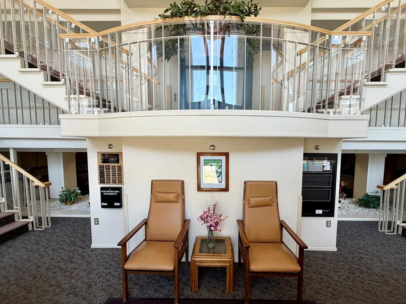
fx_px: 176
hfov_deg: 98.1
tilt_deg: -3.1
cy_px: 158
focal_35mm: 15
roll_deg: -0.3
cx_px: 215
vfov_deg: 81.7
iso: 50
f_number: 2.2
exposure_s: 1/121
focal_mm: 2.22
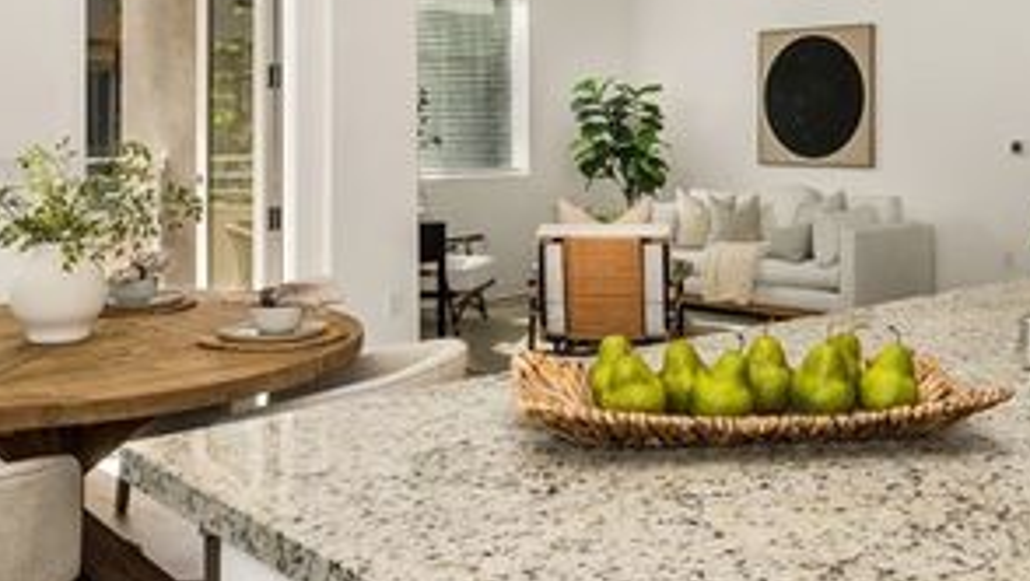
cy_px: 131
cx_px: 603
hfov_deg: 49.1
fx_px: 1121
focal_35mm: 41
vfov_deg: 28.6
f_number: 6.3
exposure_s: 1/60
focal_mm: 18
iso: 160
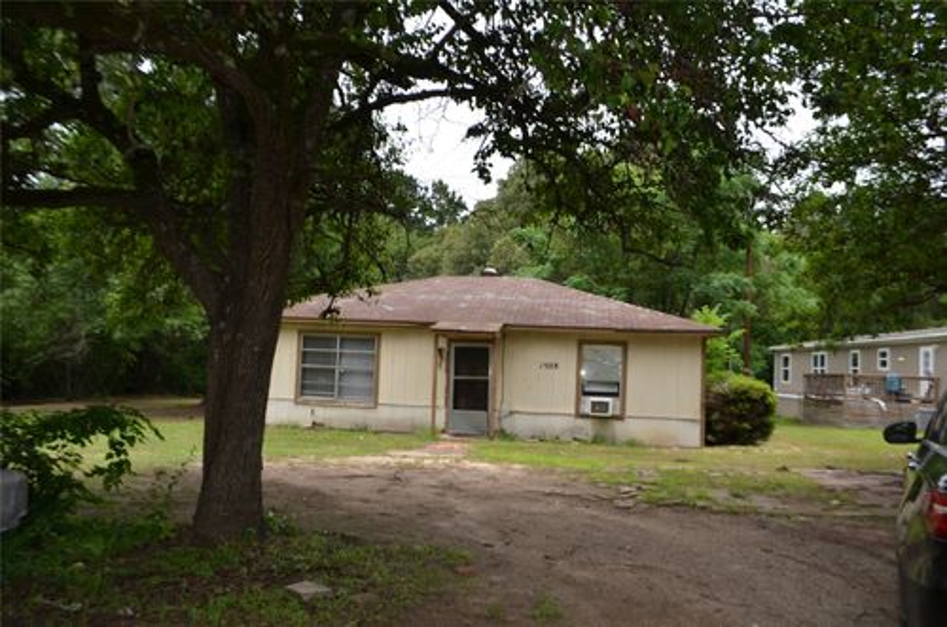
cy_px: 314
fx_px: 787
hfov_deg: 62.0
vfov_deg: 43.4
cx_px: 474
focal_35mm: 30
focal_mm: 20
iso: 100
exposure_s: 1/250
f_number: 5
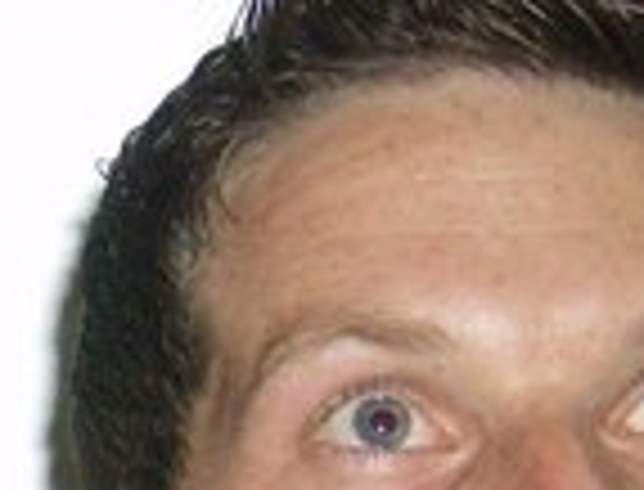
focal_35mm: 151
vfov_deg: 9.7
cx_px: -221
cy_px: 701
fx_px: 2826
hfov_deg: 12.5
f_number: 2.8
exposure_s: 1/60
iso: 200
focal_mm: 6
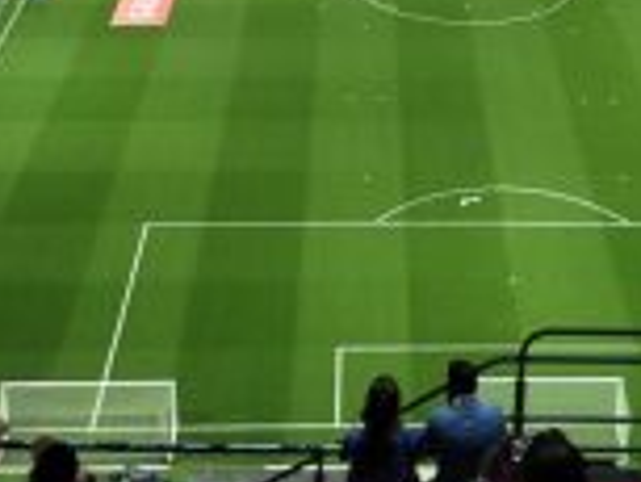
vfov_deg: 19.2
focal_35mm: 72
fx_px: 1334
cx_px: 448
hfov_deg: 26.8
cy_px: -109
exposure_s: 1/50
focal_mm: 4.5
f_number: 2
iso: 200
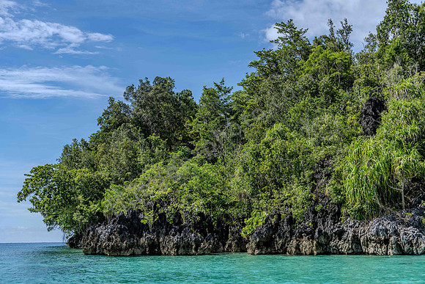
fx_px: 673
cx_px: 212
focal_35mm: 57
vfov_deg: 23.8
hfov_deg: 35.0
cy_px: 142
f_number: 5
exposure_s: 1/500
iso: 100
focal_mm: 57
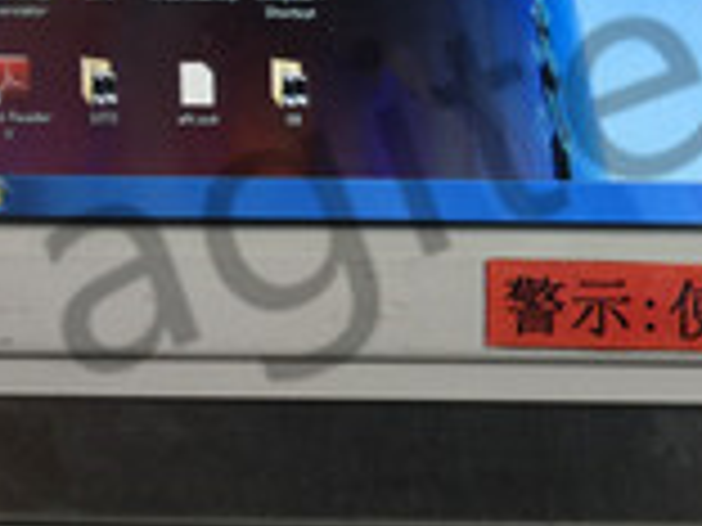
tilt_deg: -5.8
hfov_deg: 19.4
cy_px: 56
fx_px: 1886
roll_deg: -2.1
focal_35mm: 93
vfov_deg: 15.7
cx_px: 922
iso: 40
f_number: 2.2
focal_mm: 4.15
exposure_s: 1/33
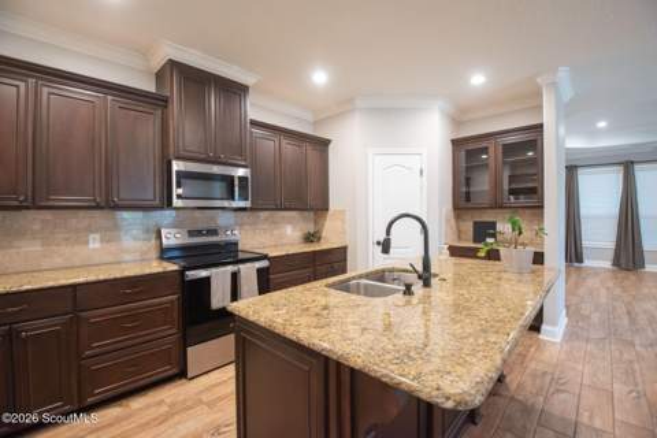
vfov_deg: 77.3
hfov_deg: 100.4
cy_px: 219
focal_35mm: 15
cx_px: 328
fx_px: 274
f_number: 4.5
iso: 1250
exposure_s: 1/30
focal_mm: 10
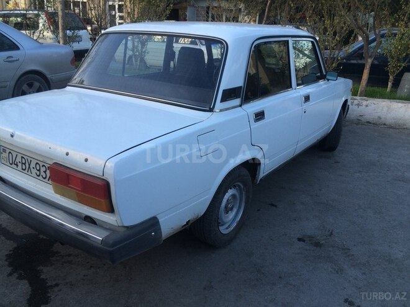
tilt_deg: -22.7
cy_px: 154
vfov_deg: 48.2
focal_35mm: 29
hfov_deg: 61.7
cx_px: 205
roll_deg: -4.3
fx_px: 343
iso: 32
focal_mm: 4.15
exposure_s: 1/167
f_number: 2.2
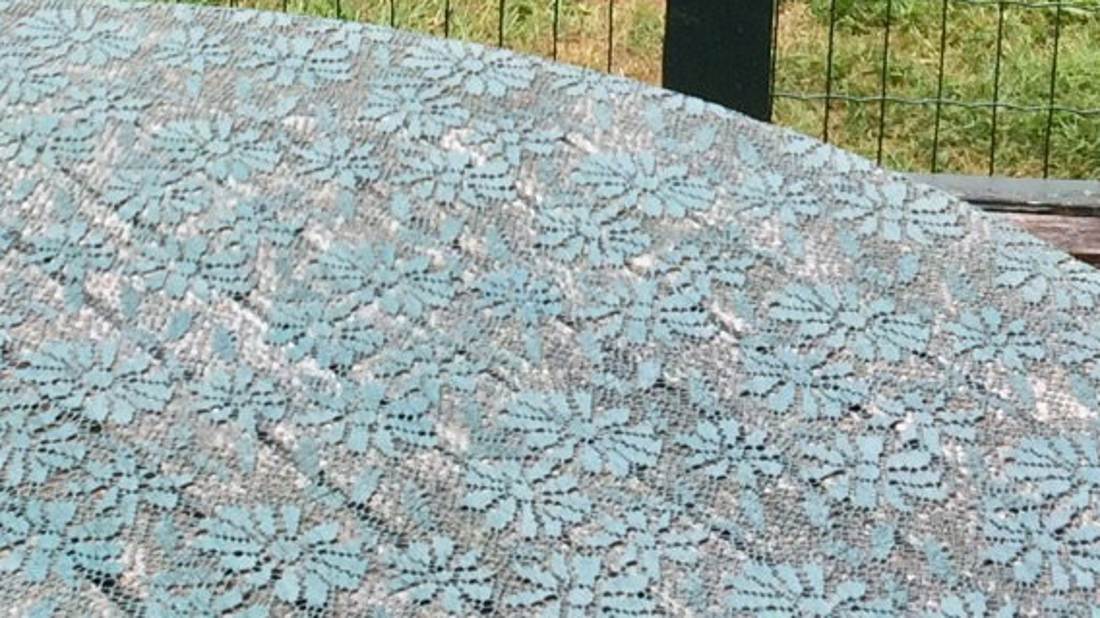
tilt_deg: -14.0
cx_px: 376
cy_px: -550
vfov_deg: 10.0
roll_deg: -1.7
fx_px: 3324
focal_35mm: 114
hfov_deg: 18.7
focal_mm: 4.15
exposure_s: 1/446
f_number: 2.2
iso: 32
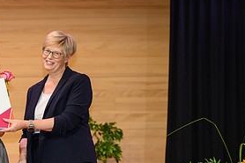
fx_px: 1728
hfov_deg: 8.1
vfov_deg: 5.4
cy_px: 142
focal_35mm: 254
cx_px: 1
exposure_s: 1/200
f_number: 5
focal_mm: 105
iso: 2000
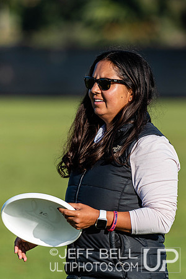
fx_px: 3563
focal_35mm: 460
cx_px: 117
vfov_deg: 4.5
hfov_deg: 3.0
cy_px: 140
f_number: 2.8
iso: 100
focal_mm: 200
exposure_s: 1/1600
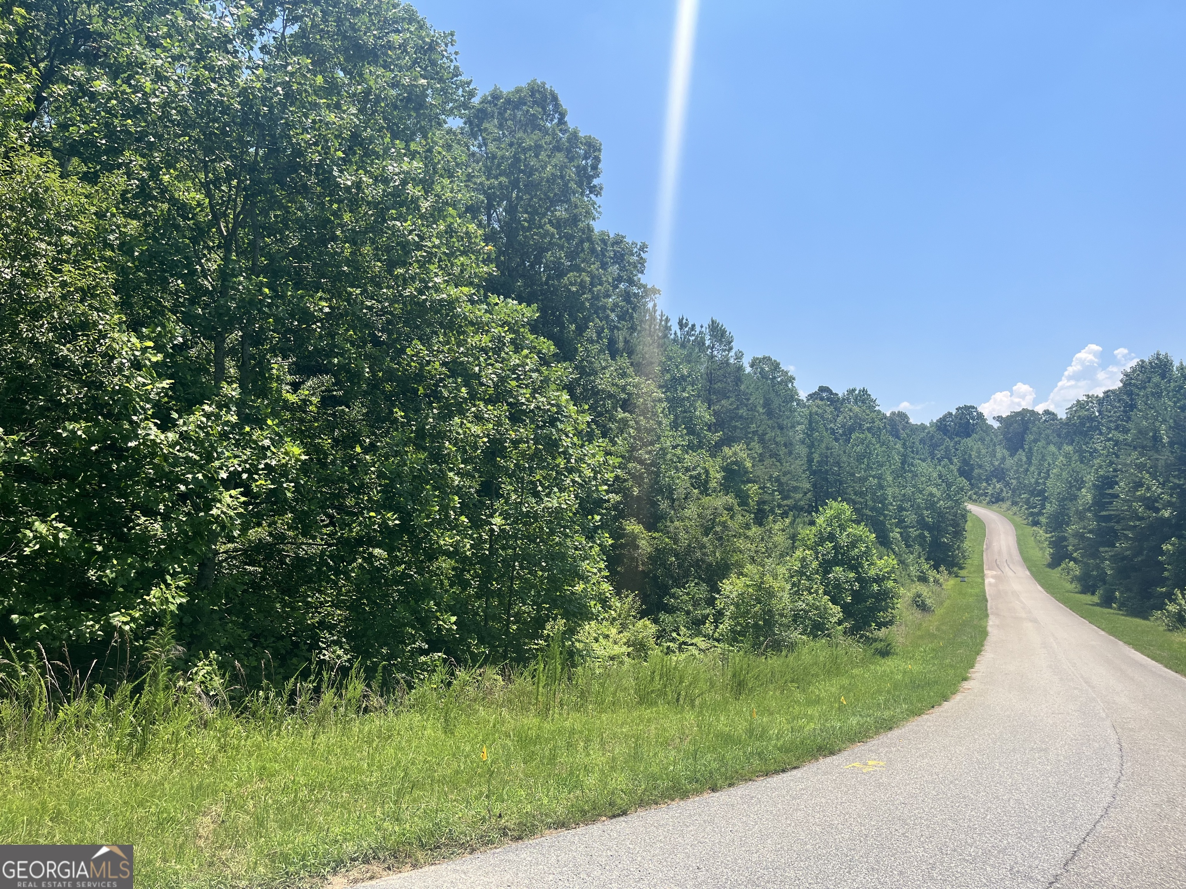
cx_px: 593
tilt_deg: +4.1
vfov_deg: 53.1
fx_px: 891
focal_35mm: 26
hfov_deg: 67.3
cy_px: 444
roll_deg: +1.3
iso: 50
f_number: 1.6
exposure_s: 1/3049
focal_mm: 5.1
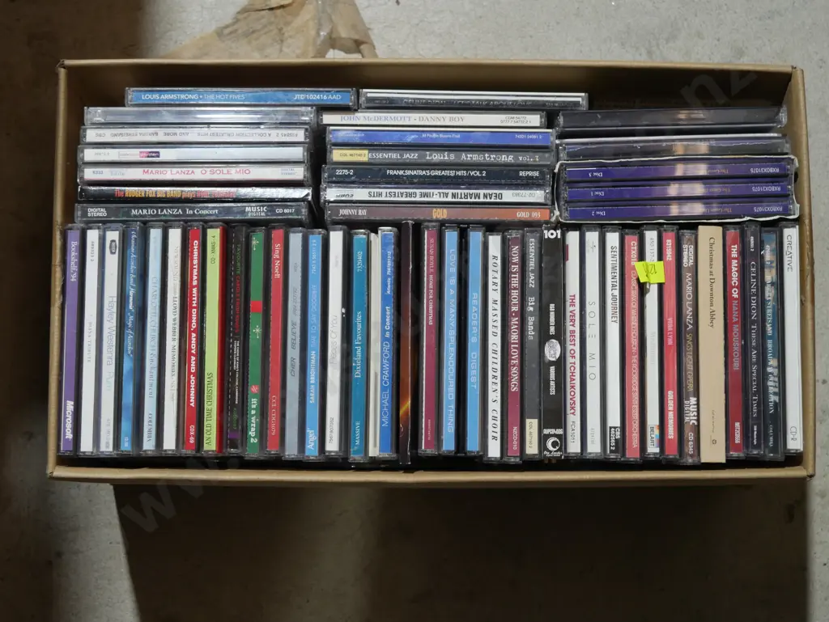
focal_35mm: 54
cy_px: 311
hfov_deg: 35.5
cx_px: 414
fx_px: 1294
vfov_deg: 27.1
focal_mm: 27
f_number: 5.3
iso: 800
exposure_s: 1/60
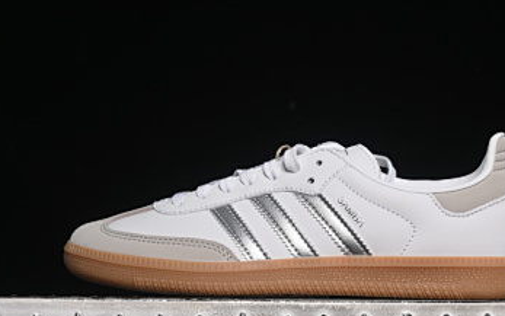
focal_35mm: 110
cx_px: 300
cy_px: 148
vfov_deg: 11.9
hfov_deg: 18.9
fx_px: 1514
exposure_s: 1/60
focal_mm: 50
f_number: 7.1
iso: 160
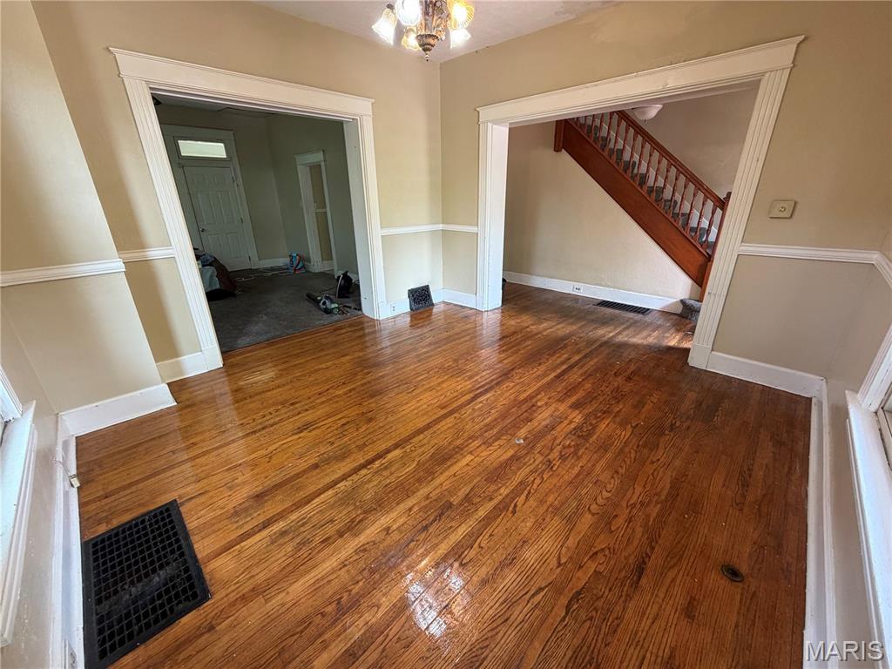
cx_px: 446
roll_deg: +0.7
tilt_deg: -21.0
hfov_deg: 102.1
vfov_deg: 85.7
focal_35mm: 14
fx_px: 361
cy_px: 334
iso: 200
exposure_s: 1/60
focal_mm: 2.22
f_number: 2.2
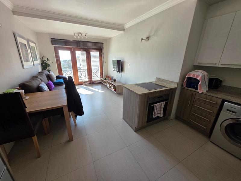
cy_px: 90
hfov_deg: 106.2
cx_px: 120
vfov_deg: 89.9
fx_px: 91
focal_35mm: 13
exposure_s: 1/100
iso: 40
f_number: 1.9
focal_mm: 2.2
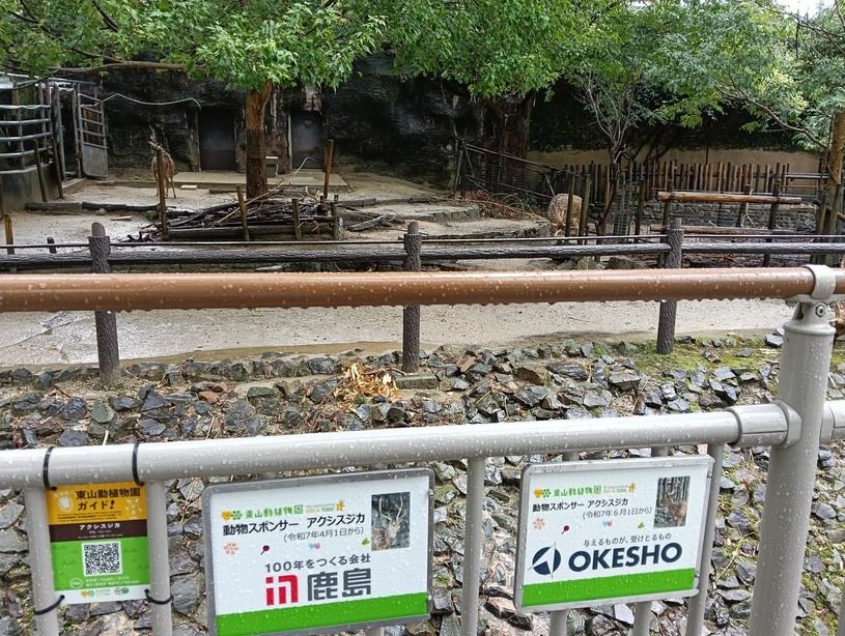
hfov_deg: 65.2
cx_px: 422
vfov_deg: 51.5
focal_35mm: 27
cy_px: 318
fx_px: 660
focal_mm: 3.98
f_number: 1.8
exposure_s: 1/30
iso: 125
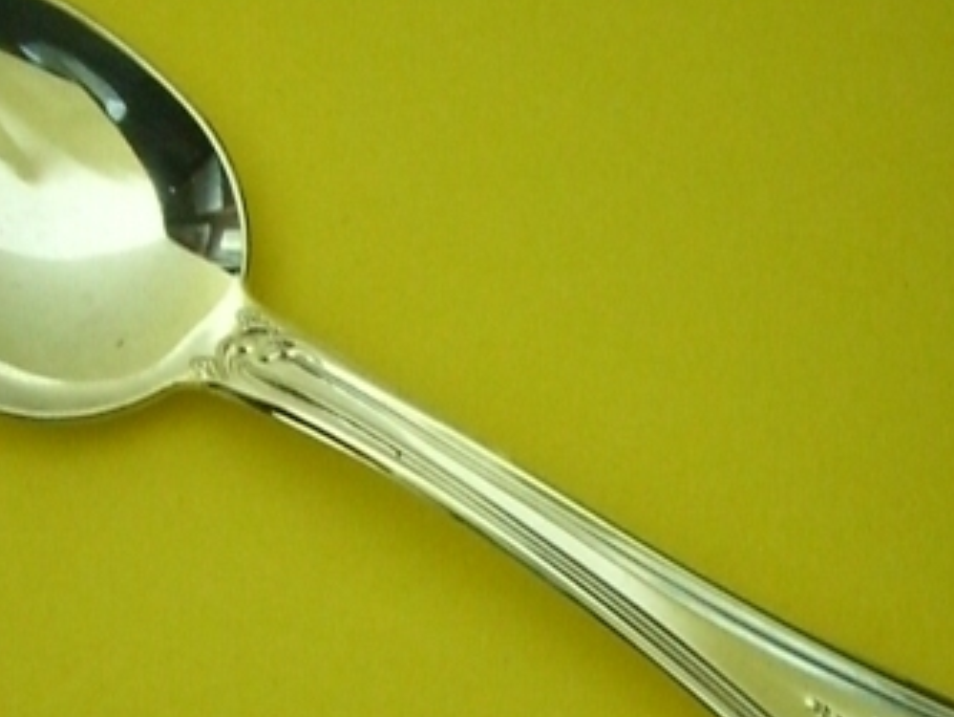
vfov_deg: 20.1
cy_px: 513
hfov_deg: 26.7
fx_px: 2013
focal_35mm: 73
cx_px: 510
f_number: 2.7
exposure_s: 1/50
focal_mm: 6.2
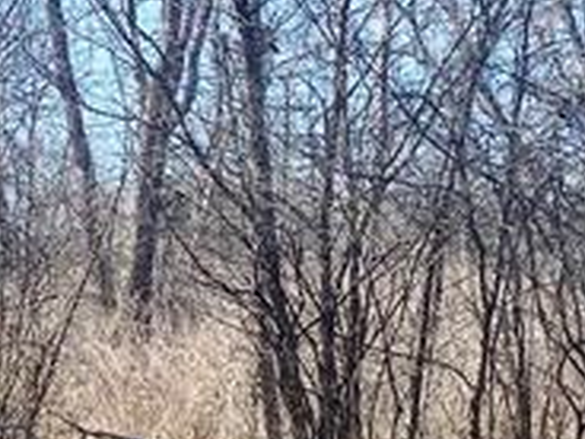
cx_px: -213
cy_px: 29
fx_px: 2450
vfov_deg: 10.2
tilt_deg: +6.4
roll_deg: -1.9
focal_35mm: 145
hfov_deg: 13.1
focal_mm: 4.25
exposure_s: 1/2315
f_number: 1.8
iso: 32
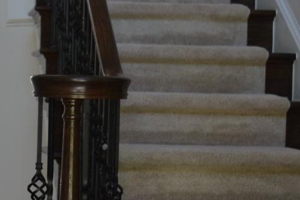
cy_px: 107
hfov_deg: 17.6
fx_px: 913
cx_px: -81
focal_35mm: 110
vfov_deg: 12.5
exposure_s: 1/60
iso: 400
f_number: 4
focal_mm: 23
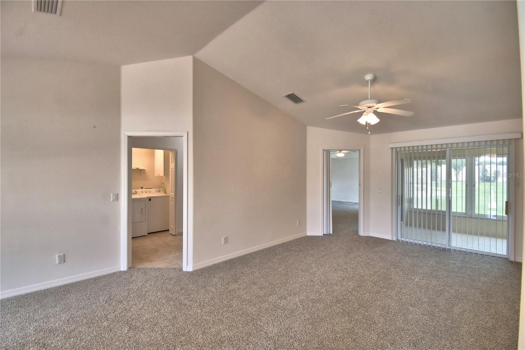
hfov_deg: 100.4
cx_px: 262
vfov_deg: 77.3
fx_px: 219
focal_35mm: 15
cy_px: 175
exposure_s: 1/80
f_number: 4.5
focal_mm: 10
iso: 400
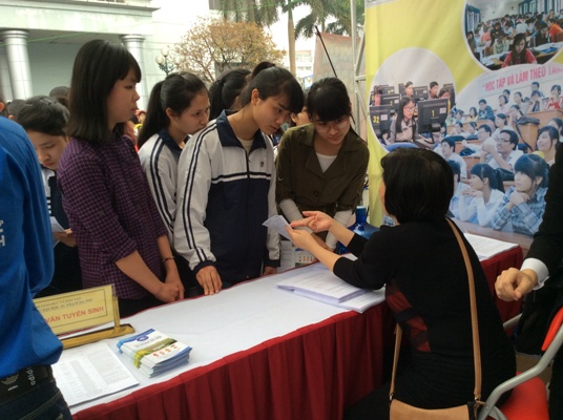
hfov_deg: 55.4
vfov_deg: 42.8
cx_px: 282
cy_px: 210
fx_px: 536
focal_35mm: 33
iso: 40
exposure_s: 1/120
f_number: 2.4
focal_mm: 3.3
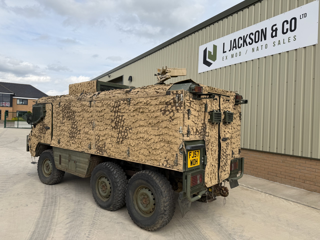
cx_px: 160
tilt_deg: +0.4
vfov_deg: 56.8
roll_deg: -2.7
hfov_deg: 71.6
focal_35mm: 24
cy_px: 120
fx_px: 222
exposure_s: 1/4975
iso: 80
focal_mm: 6.76
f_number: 1.78
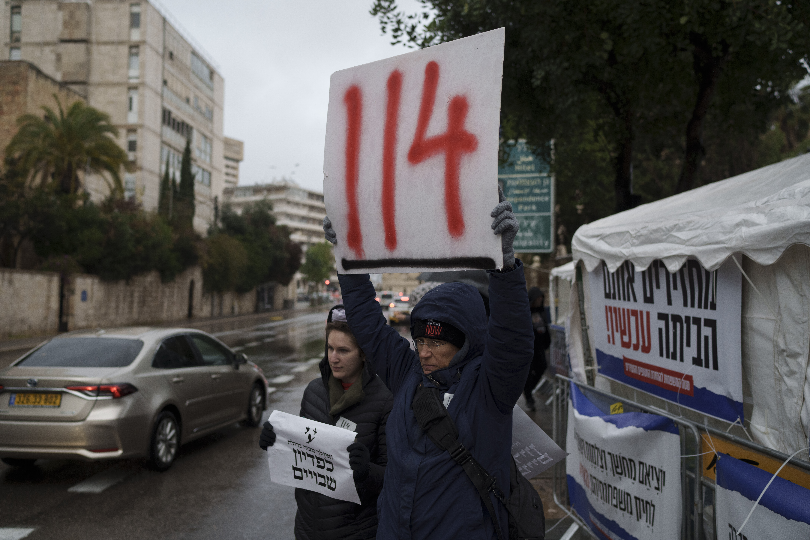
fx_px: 787
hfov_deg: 54.4
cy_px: 270
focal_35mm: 35
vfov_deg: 37.9
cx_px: 405
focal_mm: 35
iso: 800
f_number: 2.5
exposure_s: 1/1000
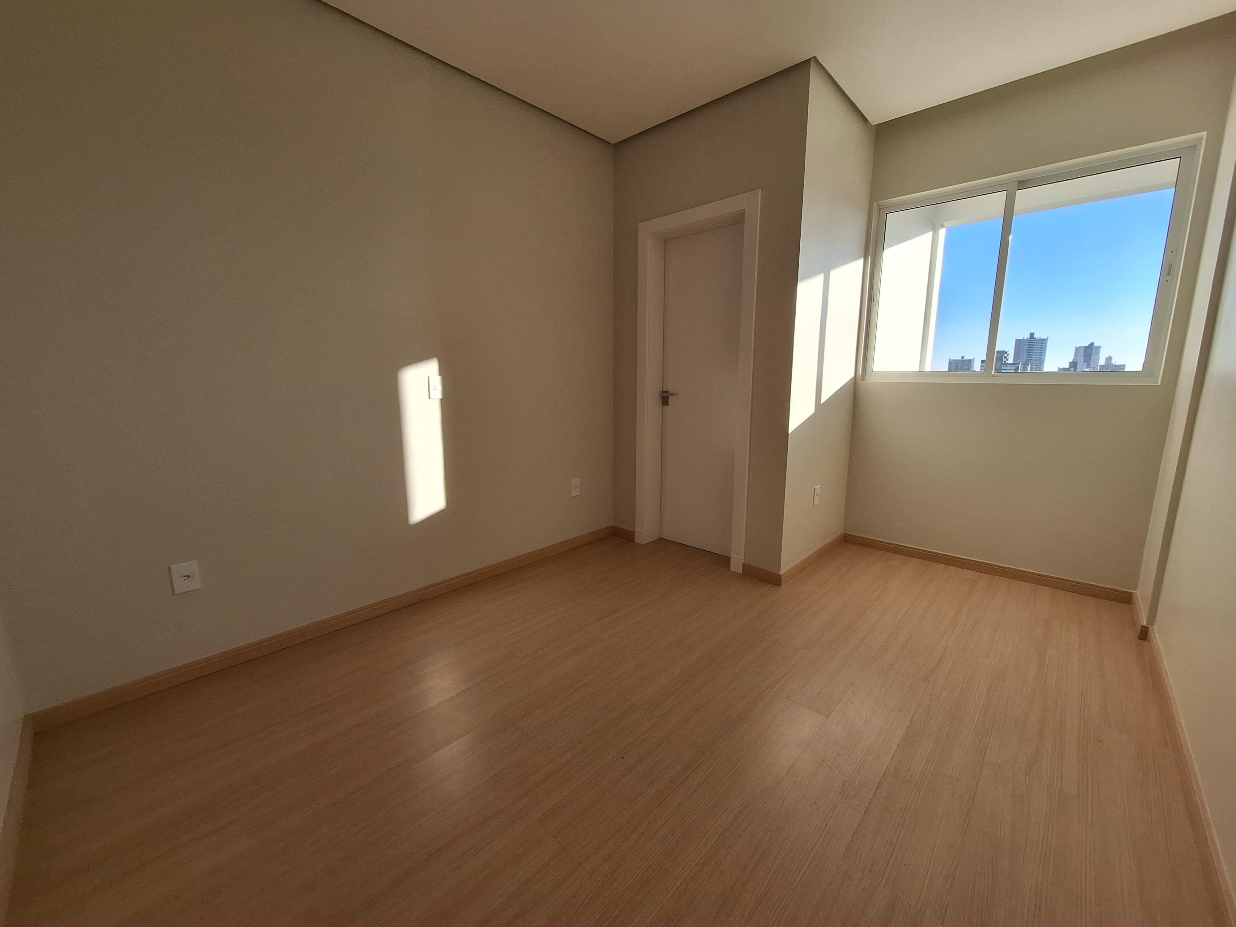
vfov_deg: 89.9
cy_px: 464
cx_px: 618
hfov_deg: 106.2
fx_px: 464
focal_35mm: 13
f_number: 2.2
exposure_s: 1/501
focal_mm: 1.74
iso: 40
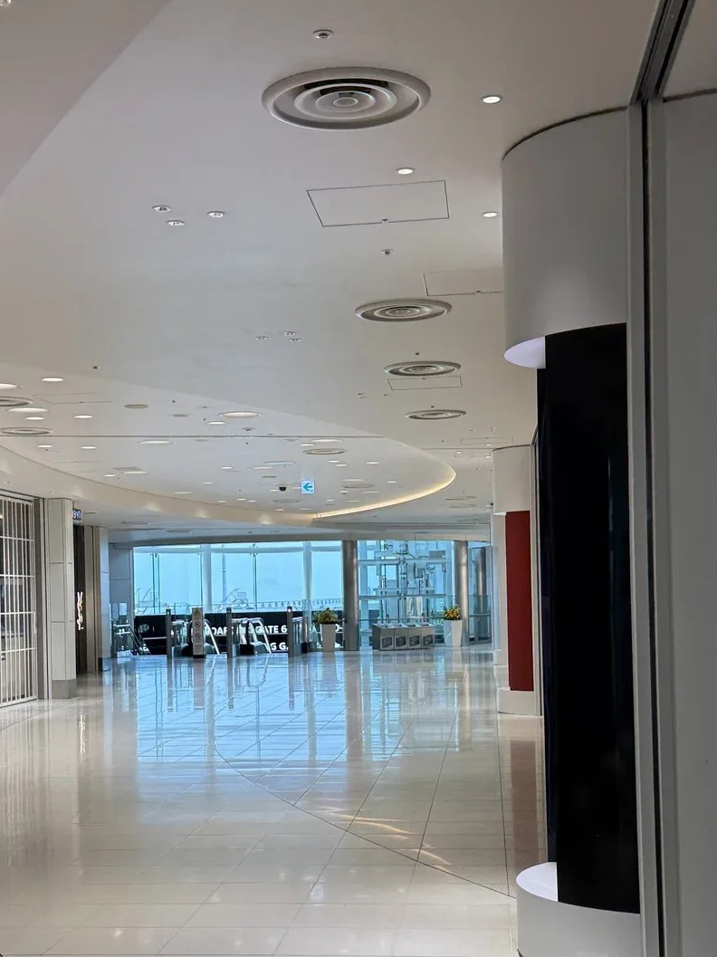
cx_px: 317
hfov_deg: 27.5
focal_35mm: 53
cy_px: 605
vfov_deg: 36.0
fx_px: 1465
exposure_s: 1/187
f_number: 1.78
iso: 125
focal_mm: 6.76
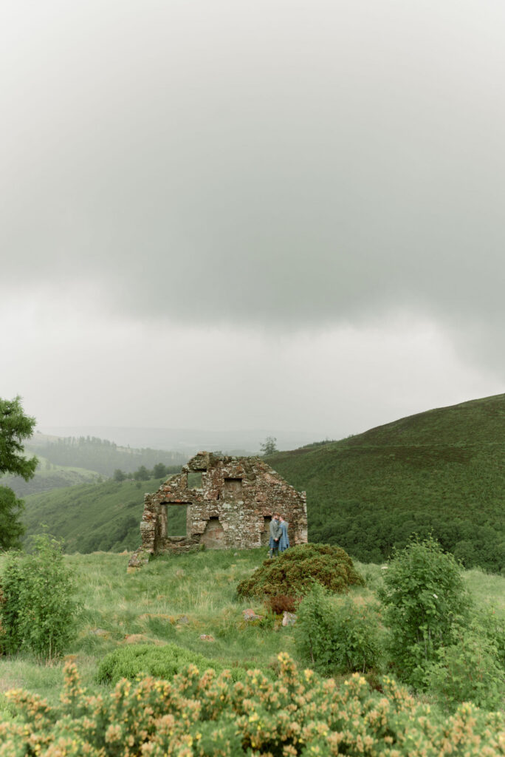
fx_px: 735
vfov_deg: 54.4
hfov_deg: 37.9
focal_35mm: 35
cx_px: 252
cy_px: 378
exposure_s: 1/320
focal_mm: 35
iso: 100
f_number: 1.4
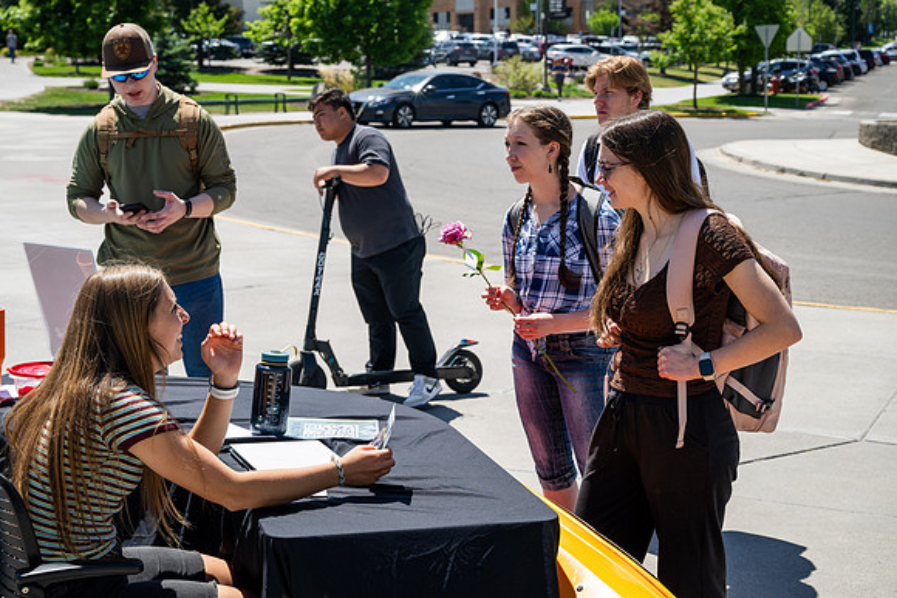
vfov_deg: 26.0
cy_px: 299
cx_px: 448
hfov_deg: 38.2
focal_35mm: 52
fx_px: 1296
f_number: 6.3
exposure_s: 1/800
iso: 200
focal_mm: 52
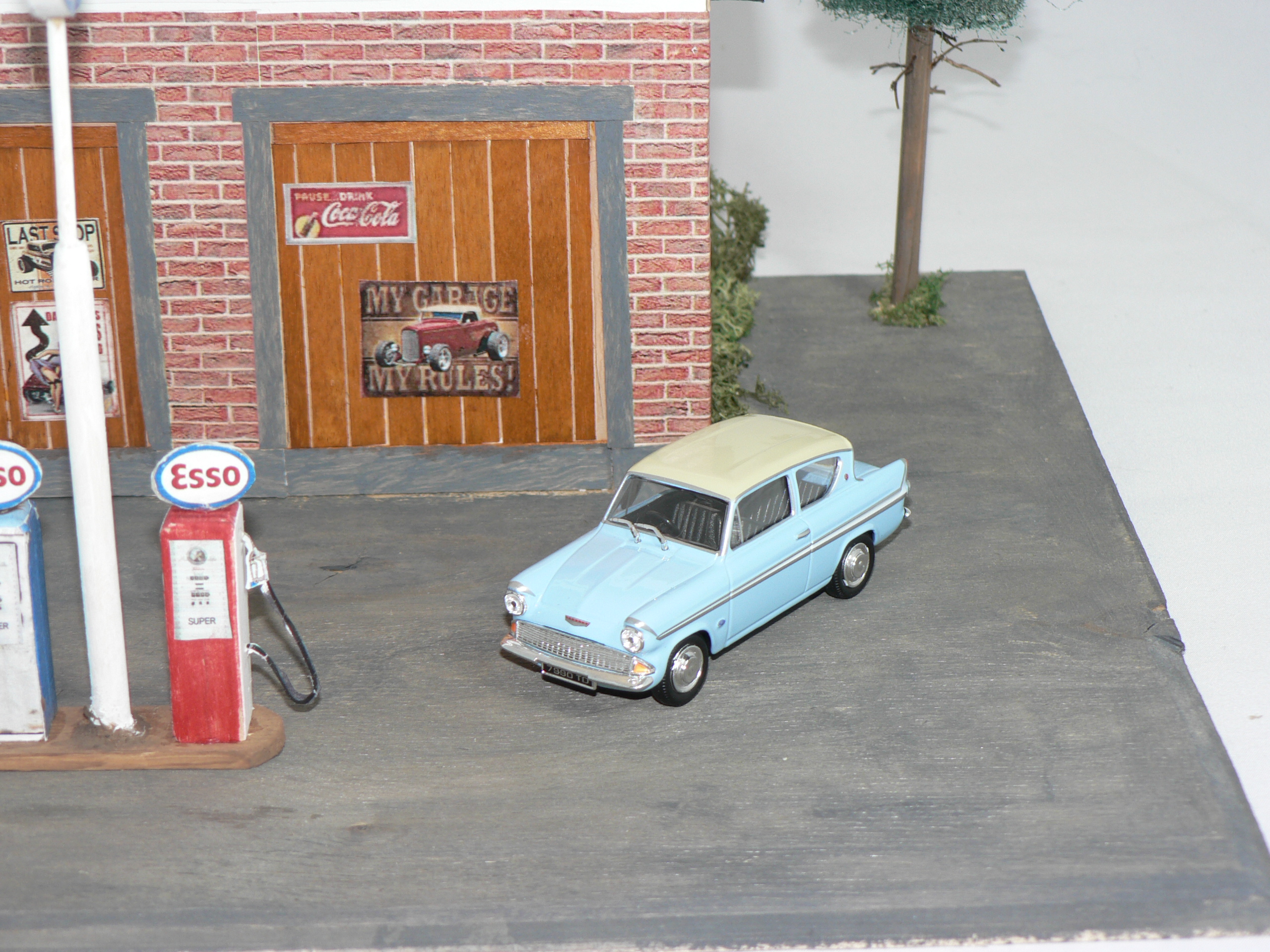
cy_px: 476
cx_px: 635
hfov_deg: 25.3
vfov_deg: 19.1
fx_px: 2825
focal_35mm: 77
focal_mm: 12.9
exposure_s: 1/60
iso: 80
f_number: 3.2
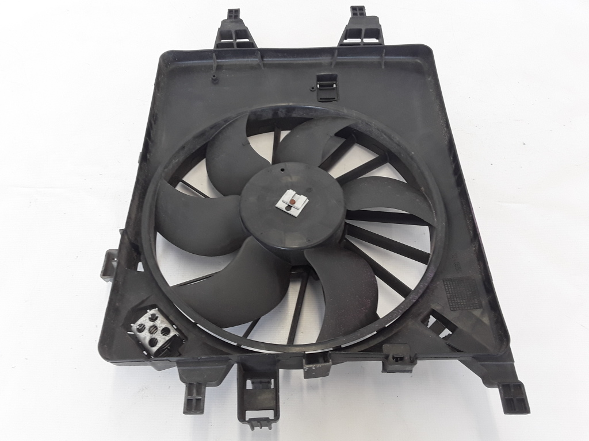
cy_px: 220
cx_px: 294
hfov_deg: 65.3
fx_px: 459
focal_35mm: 27
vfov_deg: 51.4
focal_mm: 2.91
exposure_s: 1/33
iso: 40
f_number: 1.9
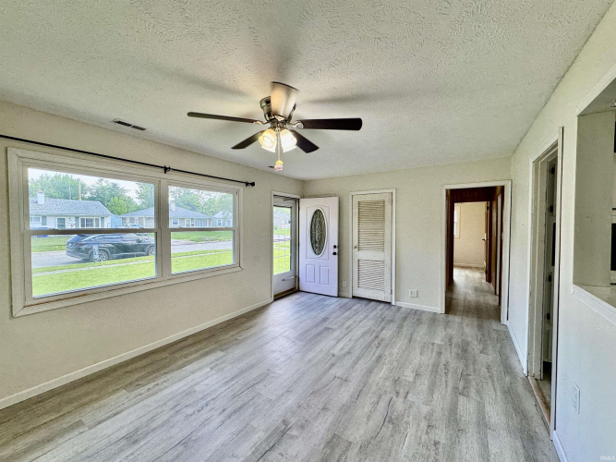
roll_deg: -0.2
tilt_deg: -1.8
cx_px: 308
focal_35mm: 14
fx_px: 249
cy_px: 231
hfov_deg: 102.1
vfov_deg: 85.7
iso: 80
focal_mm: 2.22
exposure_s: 1/120
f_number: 2.2
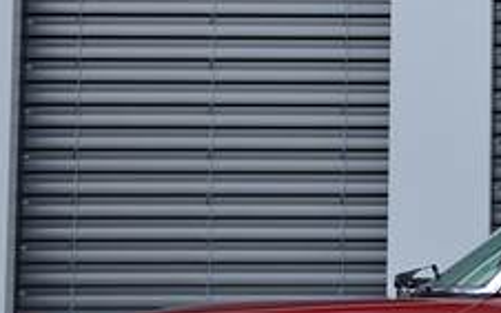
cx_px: 665
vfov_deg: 5.2
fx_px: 3425
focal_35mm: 251
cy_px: 62
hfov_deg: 8.2
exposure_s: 1/80
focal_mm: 58
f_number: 6.3
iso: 200
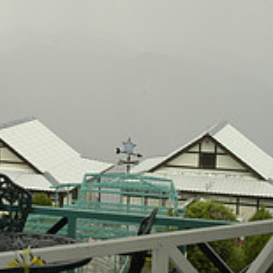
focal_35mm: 89
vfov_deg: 19.5
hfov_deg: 19.1
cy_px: 99
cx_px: 24
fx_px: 794
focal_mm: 24
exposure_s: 1/60
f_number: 9
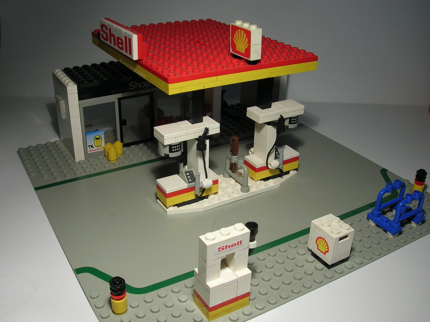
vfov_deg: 39.6
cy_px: 161
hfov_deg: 51.4
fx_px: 447
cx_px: 215
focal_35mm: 36
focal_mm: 6
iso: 50
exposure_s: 1/19
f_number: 4.9
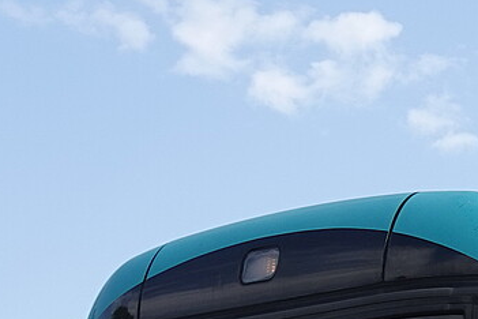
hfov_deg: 10.2
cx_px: 1136
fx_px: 2323
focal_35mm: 175
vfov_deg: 7.4
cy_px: 762
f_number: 4
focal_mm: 11.77
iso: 100
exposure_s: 1/400
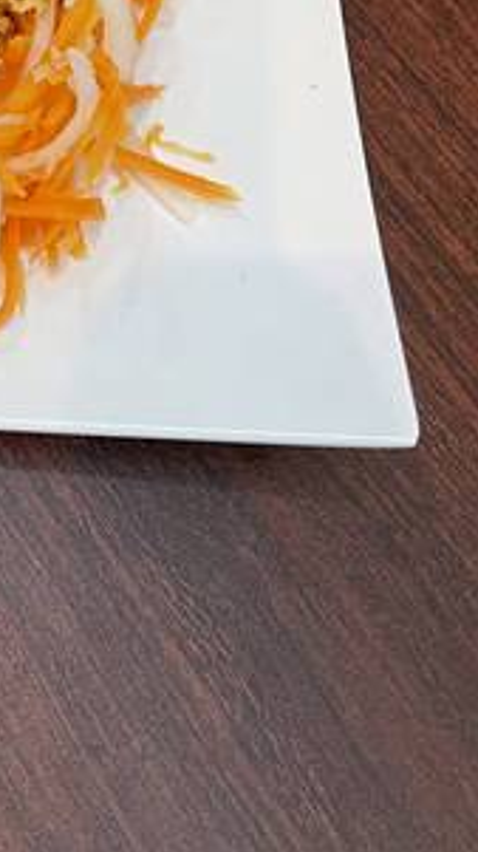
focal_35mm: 69
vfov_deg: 27.7
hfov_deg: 15.8
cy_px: -100
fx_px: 1557
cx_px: -280
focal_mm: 5.1
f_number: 1.6
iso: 80
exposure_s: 1/60
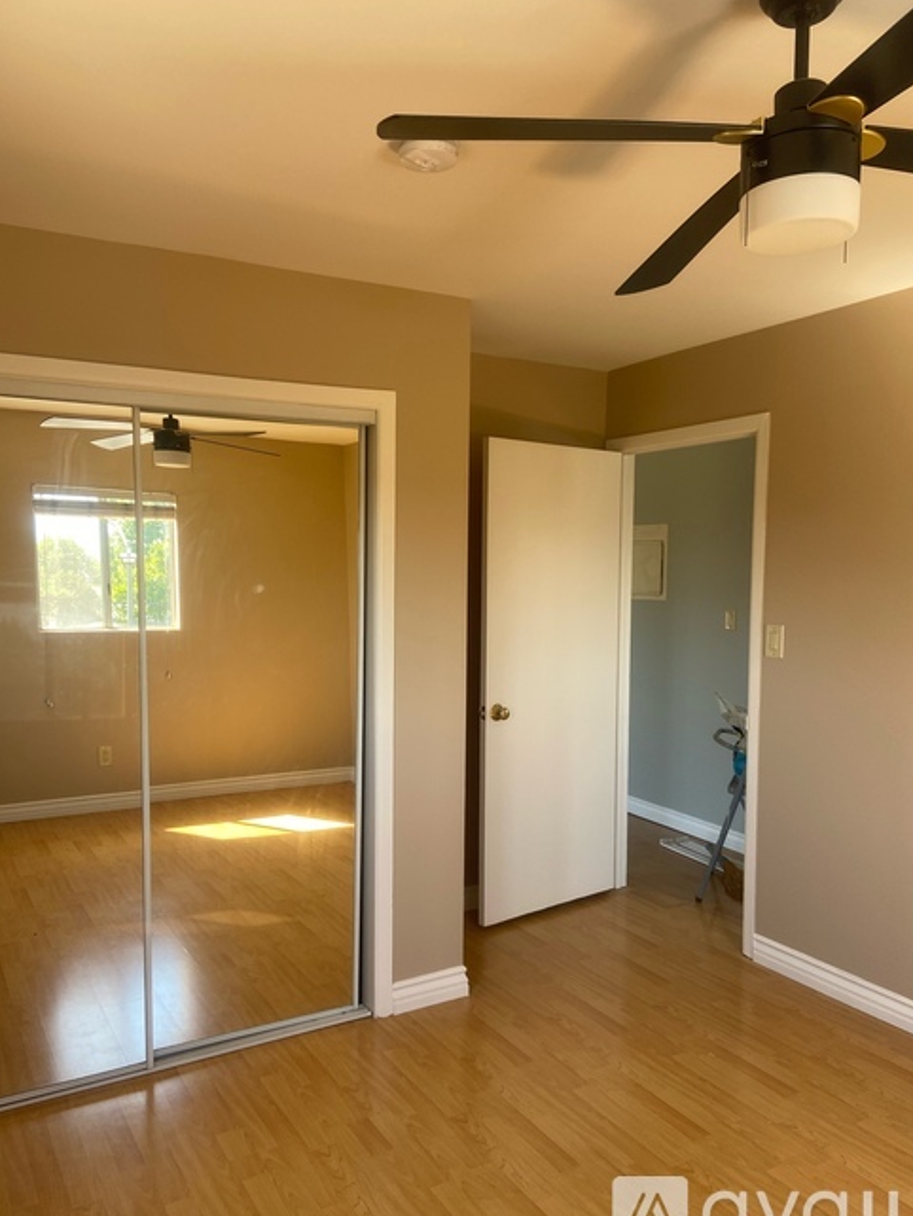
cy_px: 620
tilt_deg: -2.5
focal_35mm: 27
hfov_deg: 51.4
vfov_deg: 65.3
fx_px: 949
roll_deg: +0.0
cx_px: 445
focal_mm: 4.25
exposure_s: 1/121
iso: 64
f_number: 1.8
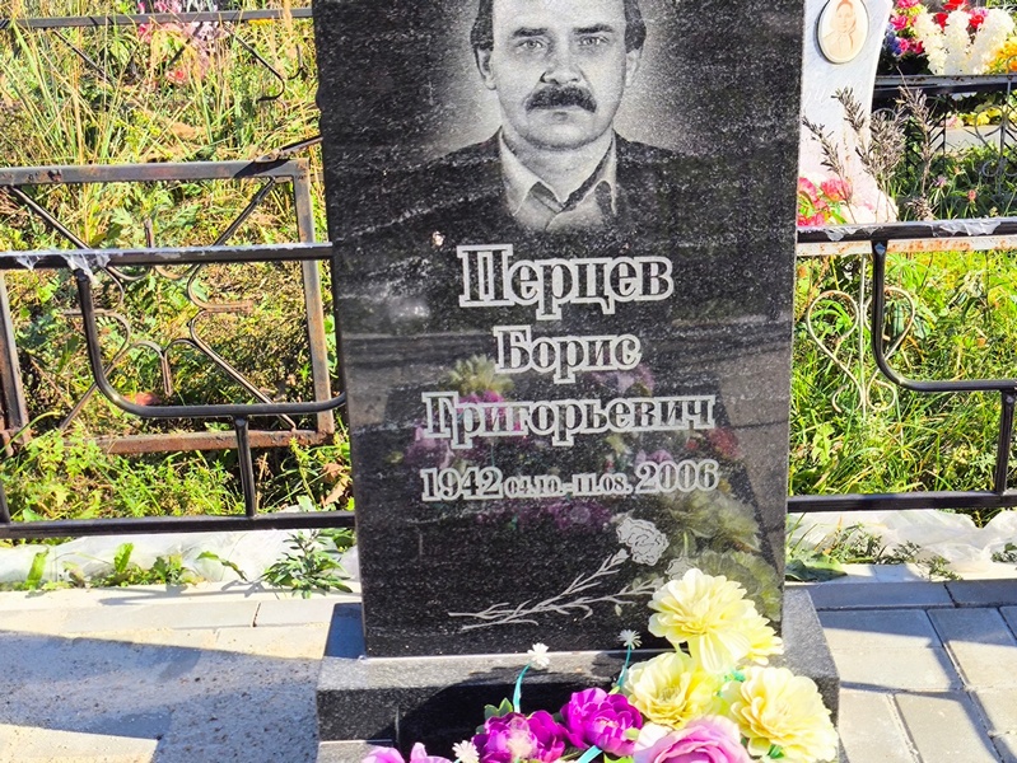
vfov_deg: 29.1
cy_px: 382
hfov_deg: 38.2
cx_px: 508
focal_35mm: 50
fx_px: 1470
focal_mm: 4.71
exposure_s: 1/954
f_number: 1.7
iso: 50
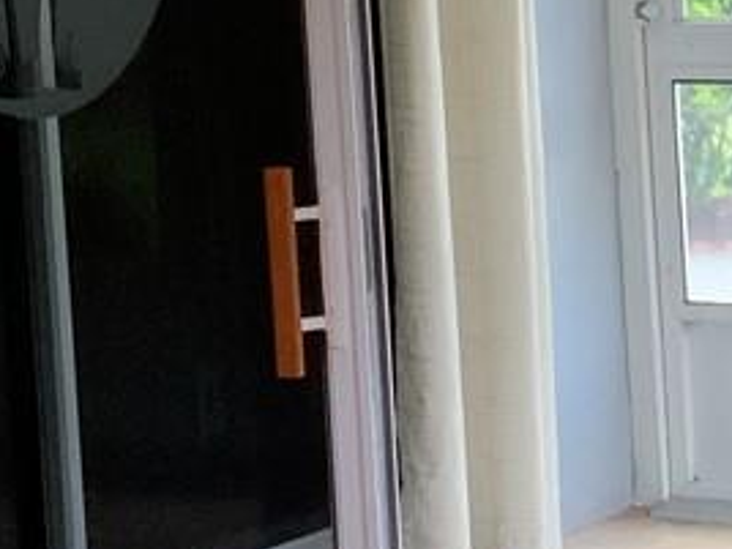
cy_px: 0
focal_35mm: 173
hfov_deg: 11.1
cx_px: 1043
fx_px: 3658
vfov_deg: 8.5
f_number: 1.8
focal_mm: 3
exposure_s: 1/60
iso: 50
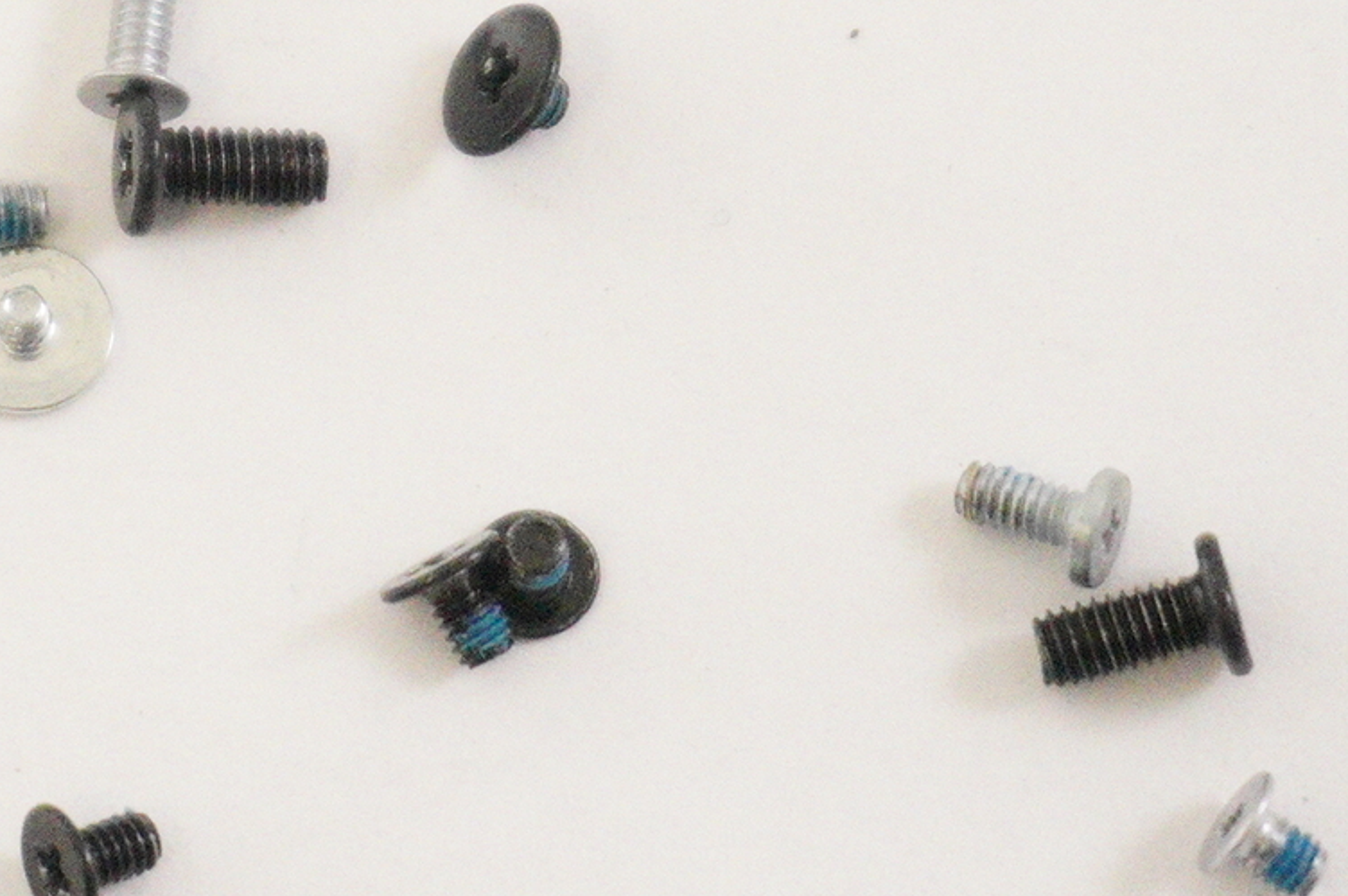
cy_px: 40
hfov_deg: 9.6
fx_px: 8029
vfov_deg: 6.4
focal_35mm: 215
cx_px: 321
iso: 8000
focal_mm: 43
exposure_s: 1/320
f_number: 5.6
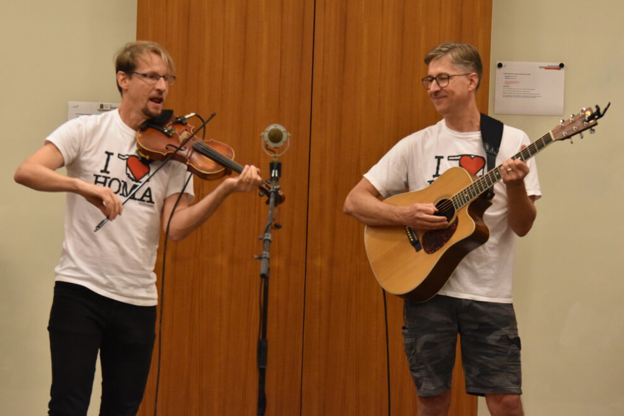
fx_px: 3518
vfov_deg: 6.8
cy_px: 202
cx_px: 304
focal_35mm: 203
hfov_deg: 10.1
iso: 3200
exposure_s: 1/320
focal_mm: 130
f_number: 4.5
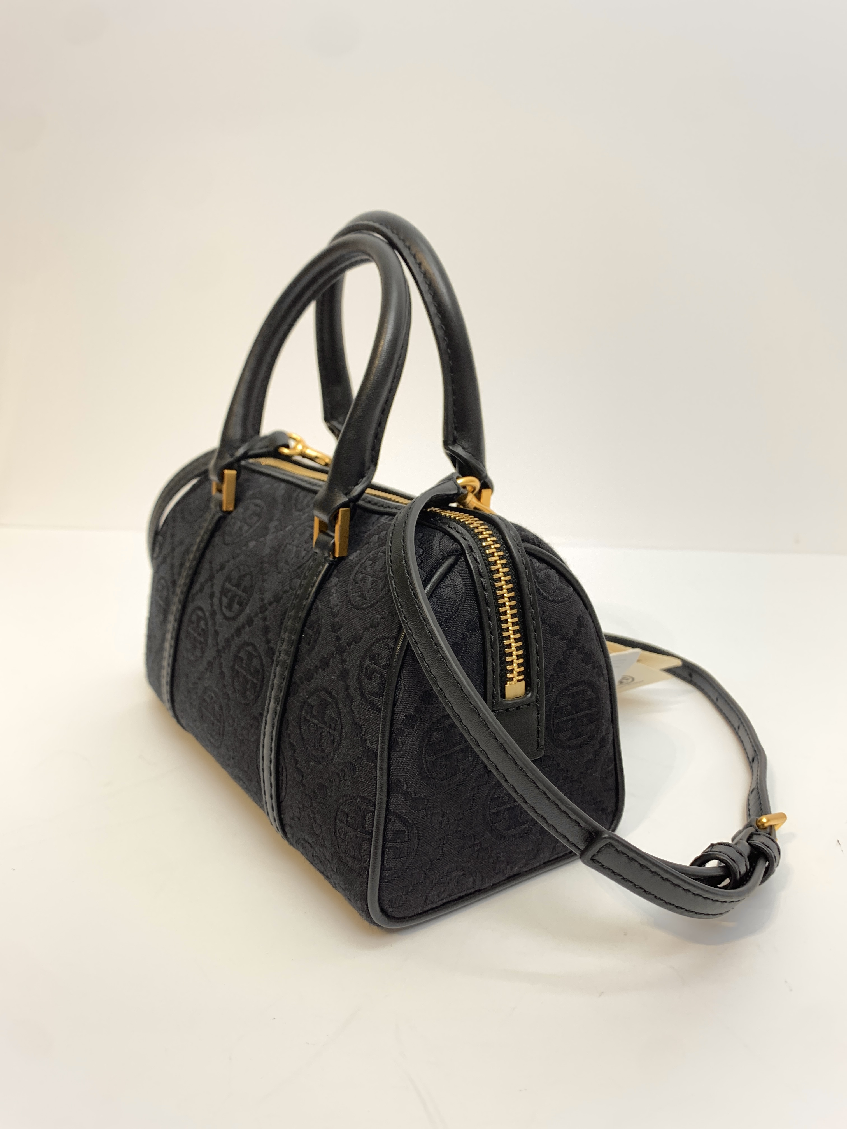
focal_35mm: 26
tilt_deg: -12.7
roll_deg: +0.8
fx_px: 848
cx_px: 424
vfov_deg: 67.3
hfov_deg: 53.1
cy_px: 564
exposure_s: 1/50
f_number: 1.8
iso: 125
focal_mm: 4.25
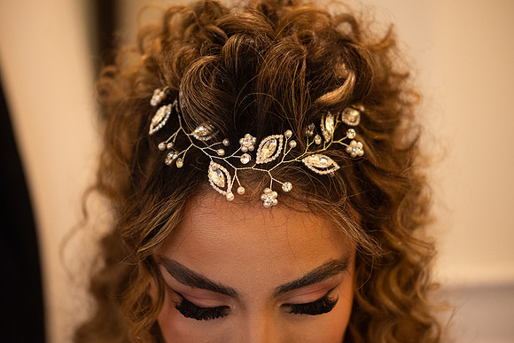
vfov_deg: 22.6
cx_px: 257
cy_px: 172
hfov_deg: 33.4
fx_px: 857
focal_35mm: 60
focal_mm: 60
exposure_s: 1/125
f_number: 3.2
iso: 2000
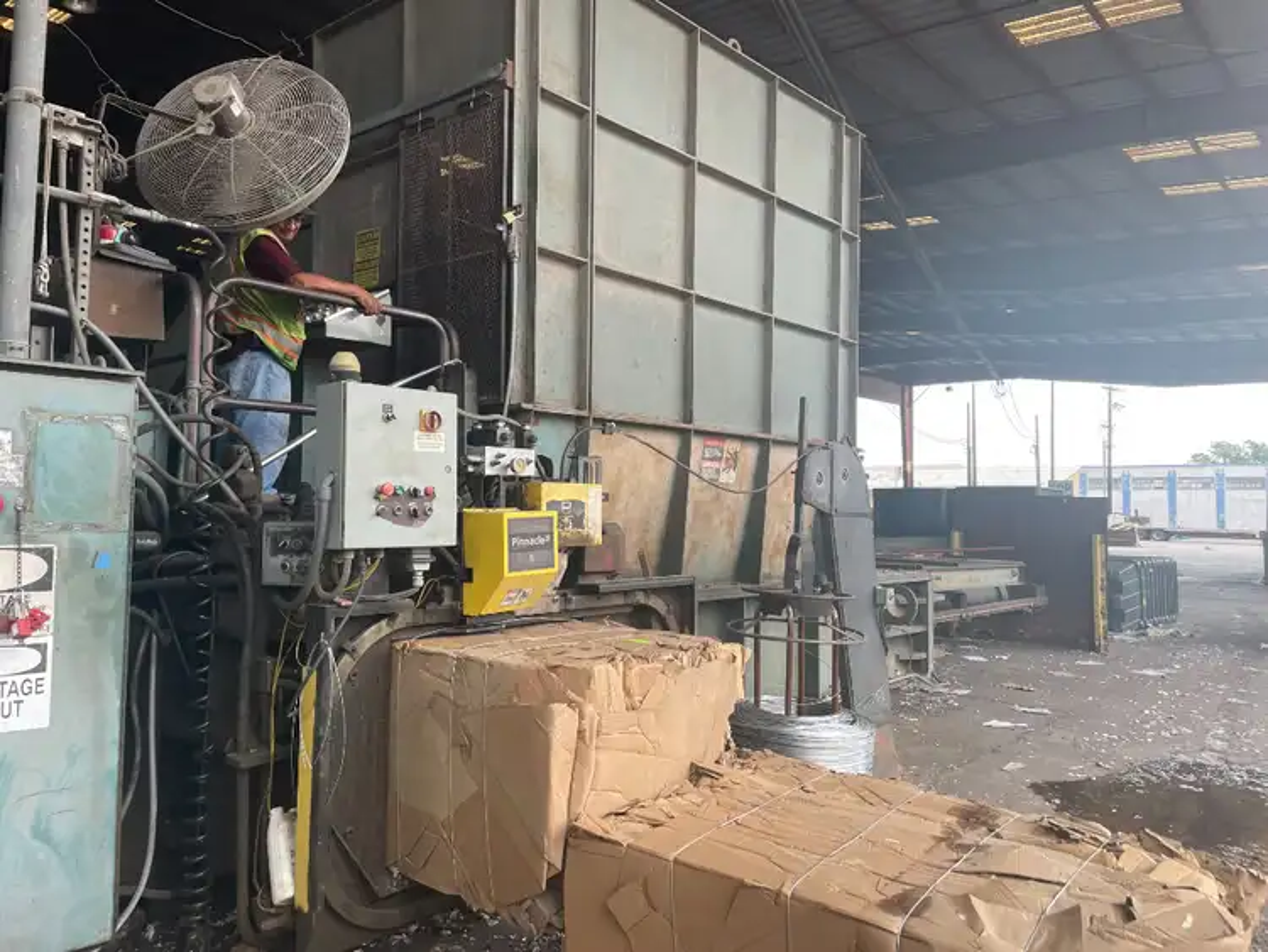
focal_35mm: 26
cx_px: 634
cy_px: 476
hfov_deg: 67.3
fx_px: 953
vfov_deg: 53.1
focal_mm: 4.2
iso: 32
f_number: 1.6
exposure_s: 1/355
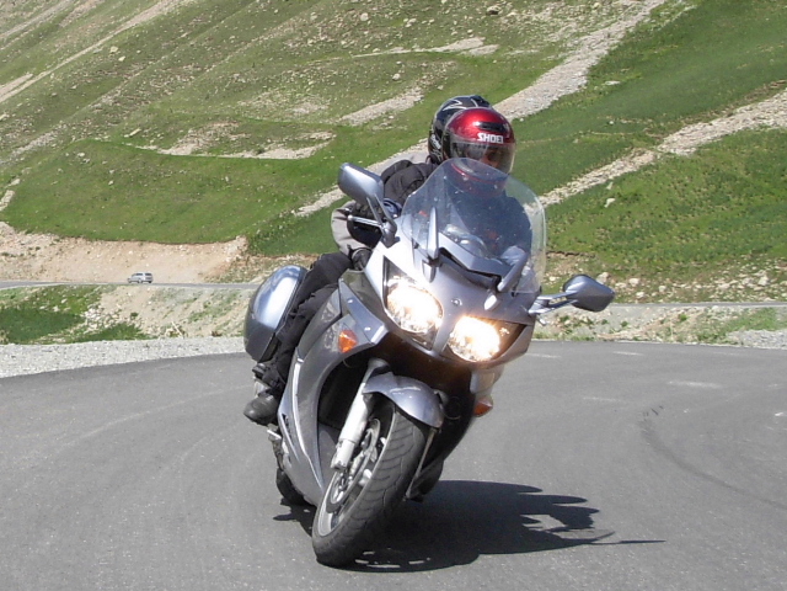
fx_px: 1023
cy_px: 296
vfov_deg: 32.2
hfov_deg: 42.1
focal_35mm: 45
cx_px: 394
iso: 79
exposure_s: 1/1024
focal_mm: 7.5
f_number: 3.1
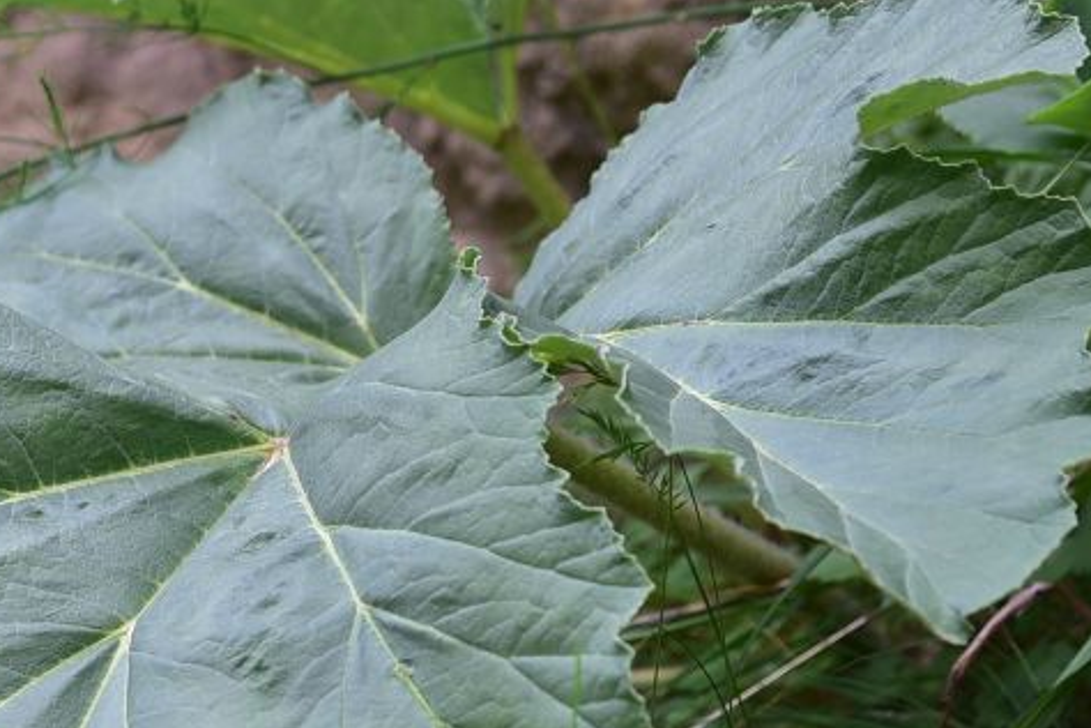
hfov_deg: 14.9
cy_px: 589
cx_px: 251
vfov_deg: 10.0
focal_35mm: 137
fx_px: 4152
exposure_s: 1/125
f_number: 4.5
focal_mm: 50
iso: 100
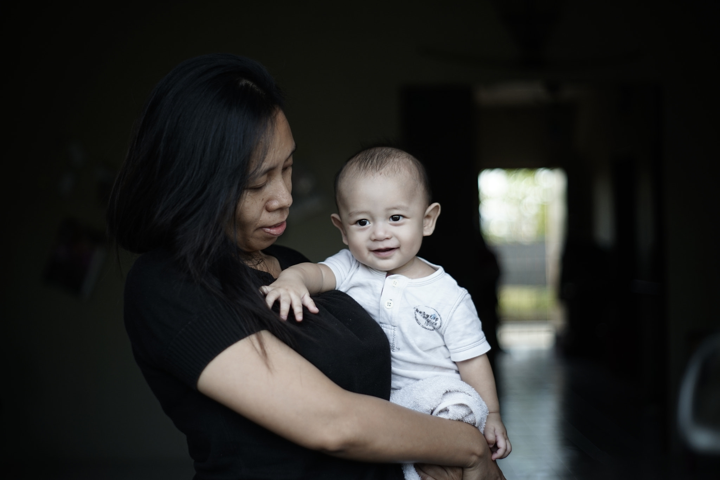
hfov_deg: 39.6
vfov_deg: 27.0
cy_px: 240
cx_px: 360
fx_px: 1000
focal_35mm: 50
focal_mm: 50
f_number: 1.7
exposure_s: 1/800
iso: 320
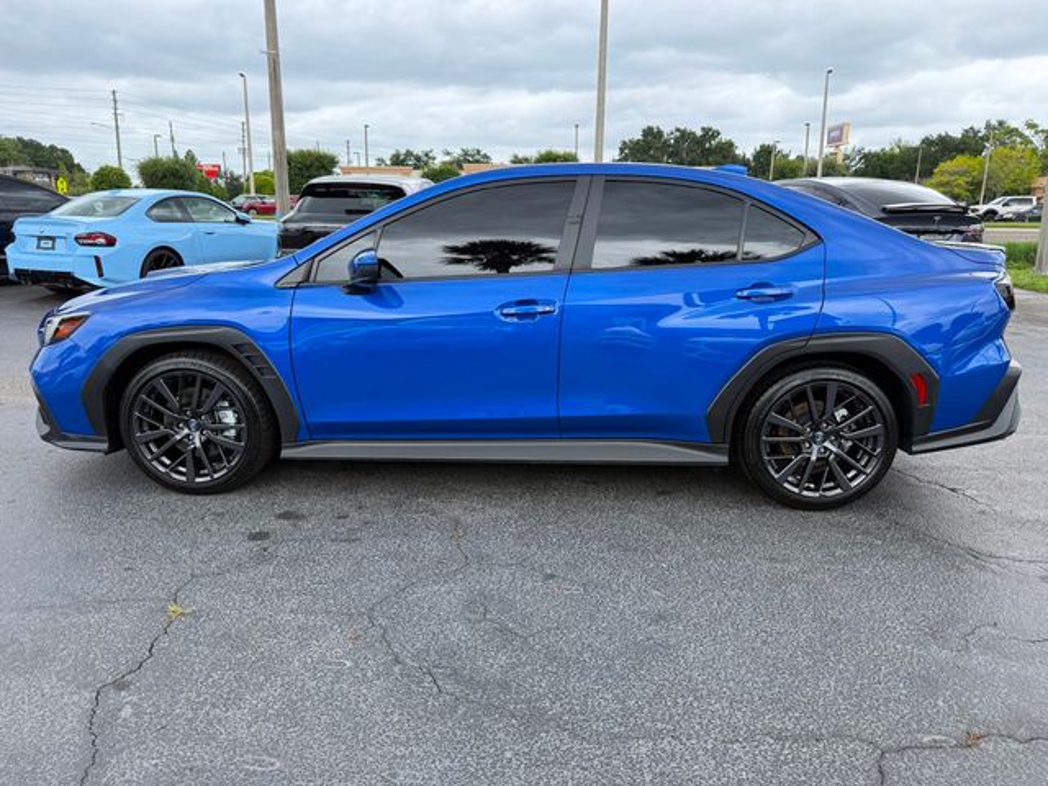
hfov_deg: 71.6
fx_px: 727
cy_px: 393
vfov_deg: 56.8
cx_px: 524
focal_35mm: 24
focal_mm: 6.76
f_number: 1.78
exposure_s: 1/1292
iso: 100
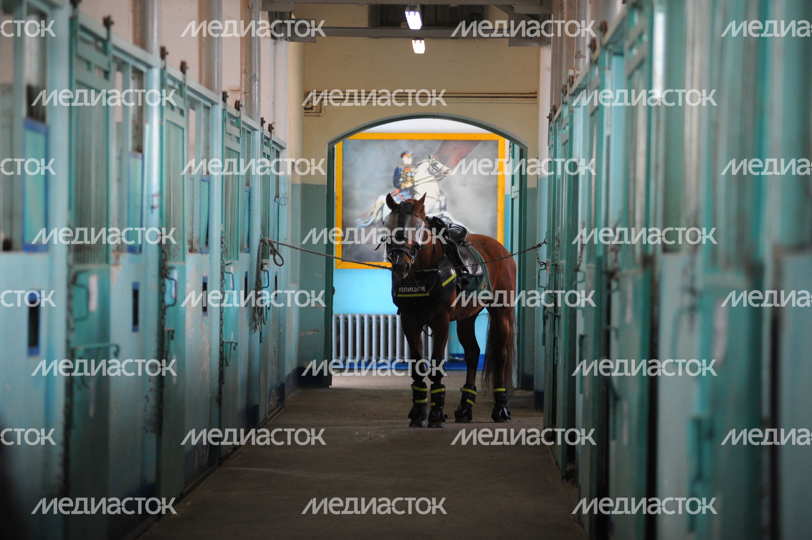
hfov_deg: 17.1
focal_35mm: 120
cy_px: 270
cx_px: 406
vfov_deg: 11.4
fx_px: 2705
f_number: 2.8
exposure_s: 1/250
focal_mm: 120
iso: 2000
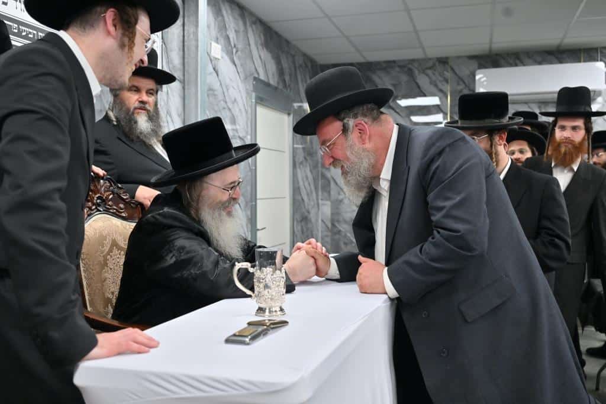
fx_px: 572
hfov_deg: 55.8
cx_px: 303
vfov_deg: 38.9
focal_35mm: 34
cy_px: 202
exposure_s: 1/250
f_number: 4
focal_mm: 34
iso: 800
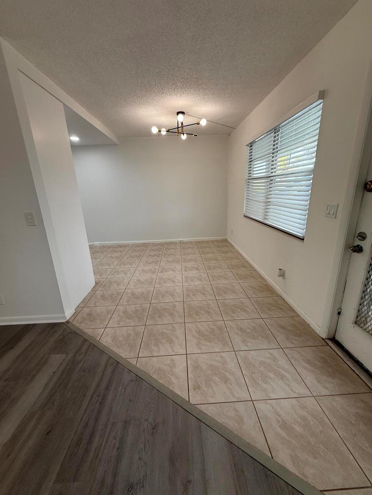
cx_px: 186
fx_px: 201
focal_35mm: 14
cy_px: 248
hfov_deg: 85.7
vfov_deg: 102.1
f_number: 2.2
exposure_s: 1/120
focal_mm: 2.22
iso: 80
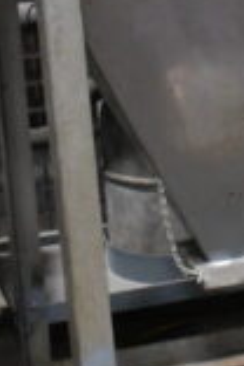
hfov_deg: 7.0
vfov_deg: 10.9
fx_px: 1901
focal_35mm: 187
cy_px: -23
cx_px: 545
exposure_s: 1/30
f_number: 3.5
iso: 640
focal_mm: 18
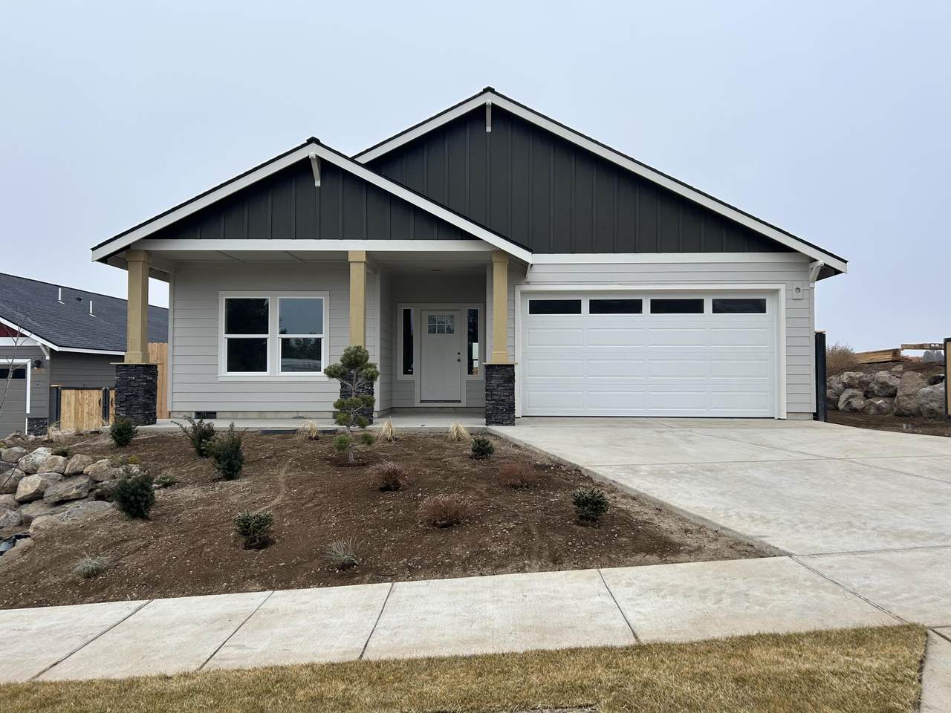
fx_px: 714
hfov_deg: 67.3
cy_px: 356
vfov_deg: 53.1
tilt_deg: +2.2
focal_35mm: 26
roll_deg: -0.5
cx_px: 476
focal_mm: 5.7
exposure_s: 1/1238
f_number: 1.5
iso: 50
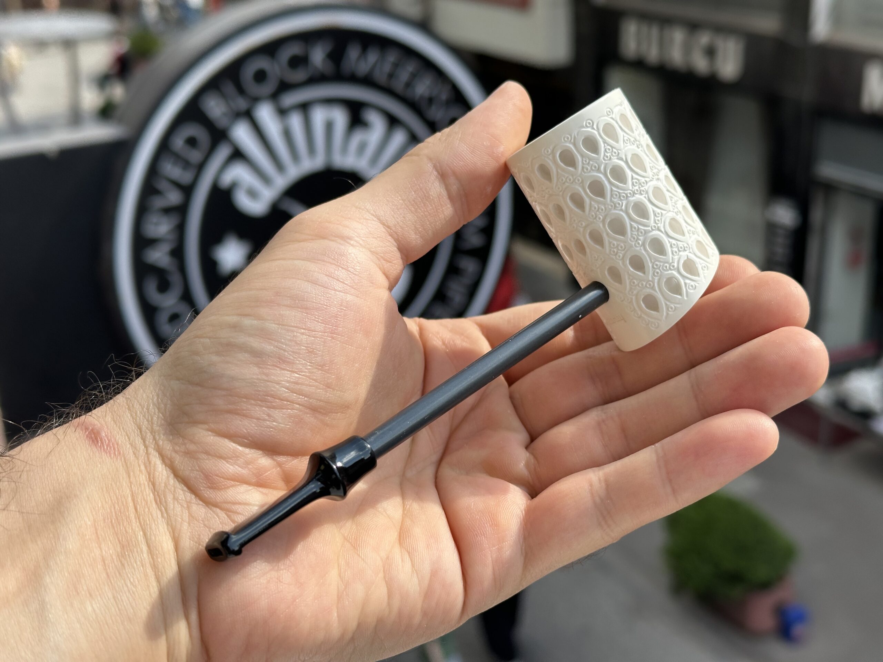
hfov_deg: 39.7
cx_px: 442
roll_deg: +2.5
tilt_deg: -23.4
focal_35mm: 48
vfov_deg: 30.3
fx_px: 1224
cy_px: 331
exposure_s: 1/1095
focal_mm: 6.86
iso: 64
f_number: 1.78
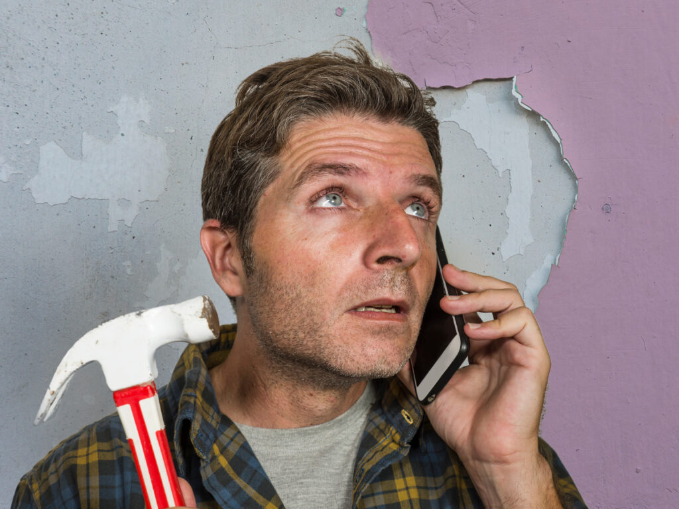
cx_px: 340
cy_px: 254
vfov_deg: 29.1
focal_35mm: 50
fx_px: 981
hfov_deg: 38.2
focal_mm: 25
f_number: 4.5
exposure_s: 1/320
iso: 200
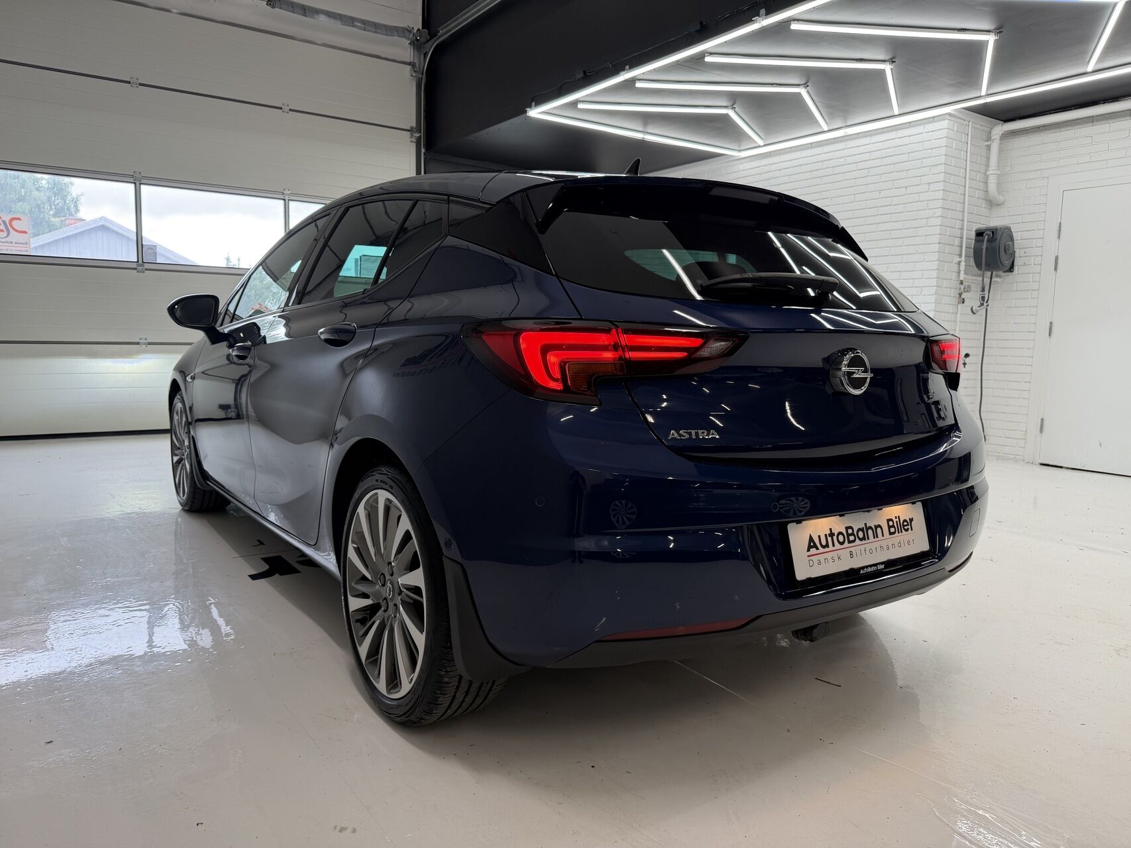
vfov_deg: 56.8
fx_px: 784
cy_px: 424
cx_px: 566
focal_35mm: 24
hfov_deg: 71.6
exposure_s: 1/100
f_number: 1.78
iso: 80
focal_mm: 6.76
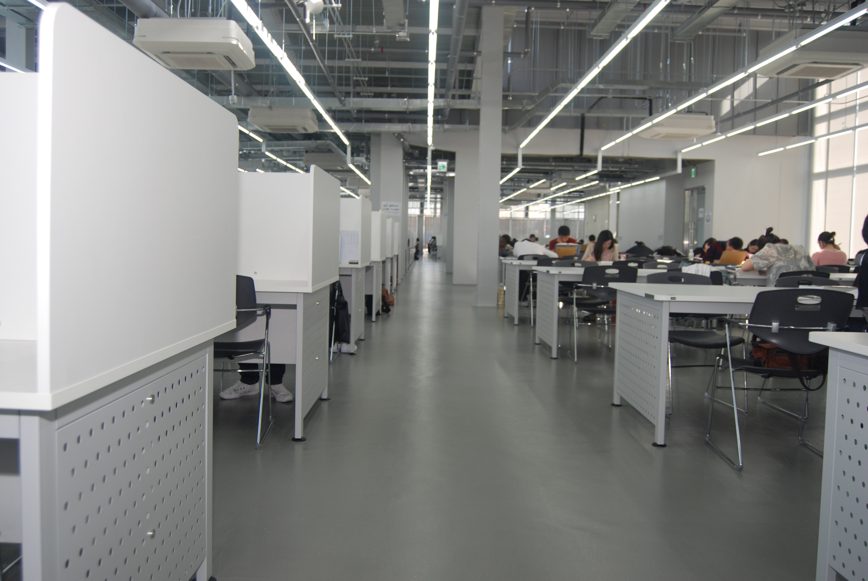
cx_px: 434
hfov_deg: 57.2
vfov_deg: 40.1
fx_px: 797
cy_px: 290
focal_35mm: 33
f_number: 4
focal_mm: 22
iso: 200
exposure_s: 1/125
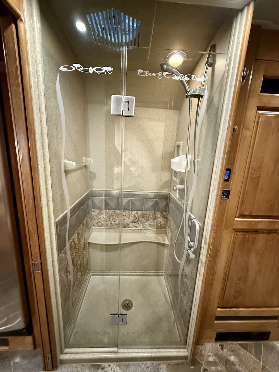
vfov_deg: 102.1
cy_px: 186
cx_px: 140
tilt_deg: -12.0
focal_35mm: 14
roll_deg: -2.8
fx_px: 150
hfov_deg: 85.7
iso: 1000
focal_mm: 2.22
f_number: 2.2
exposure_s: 1/40
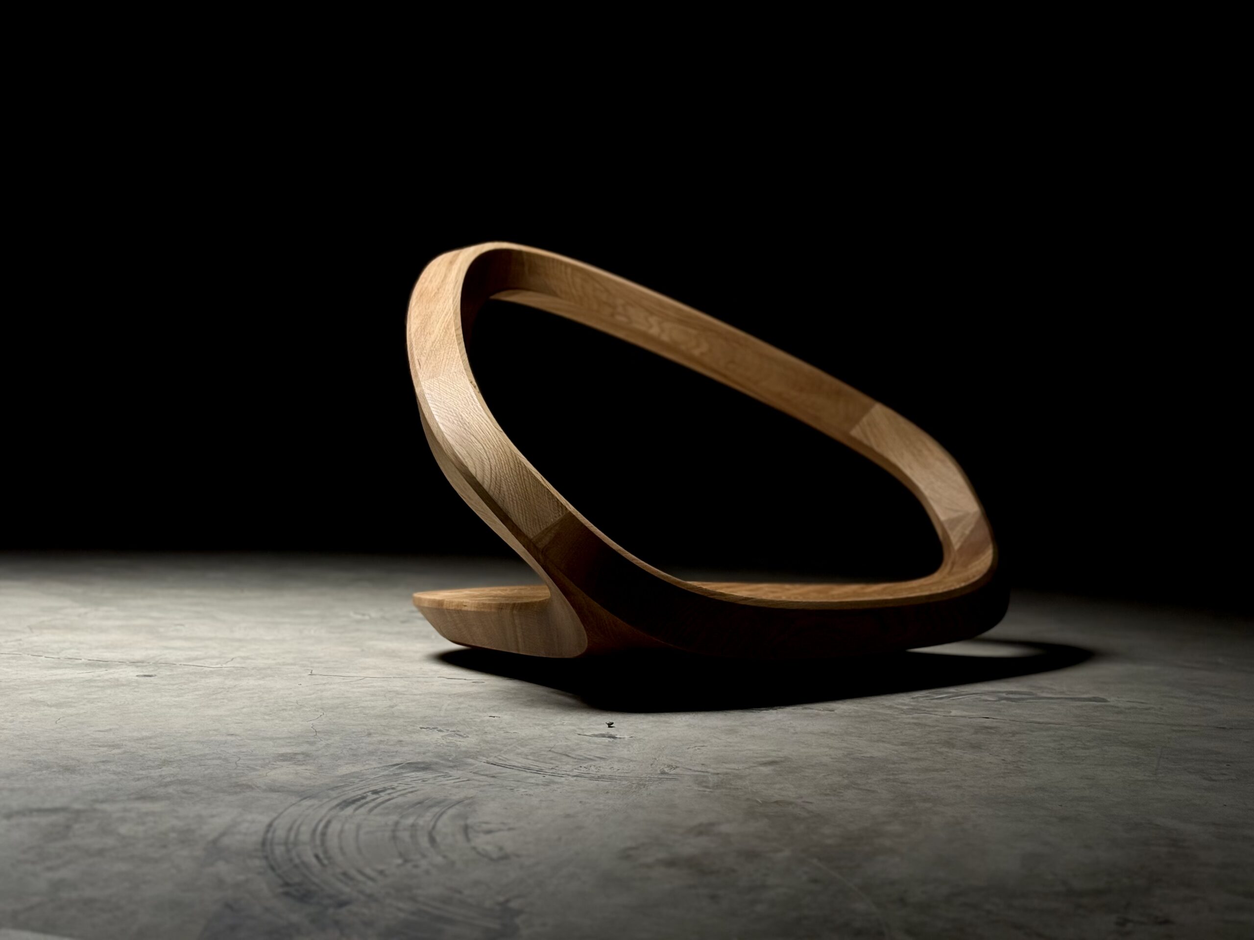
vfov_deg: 30.3
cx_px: 627
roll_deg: -2.1
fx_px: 1739
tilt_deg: -0.3
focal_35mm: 48
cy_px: 470
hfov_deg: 39.7
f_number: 1.78
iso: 100
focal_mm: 6.76
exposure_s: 1/61
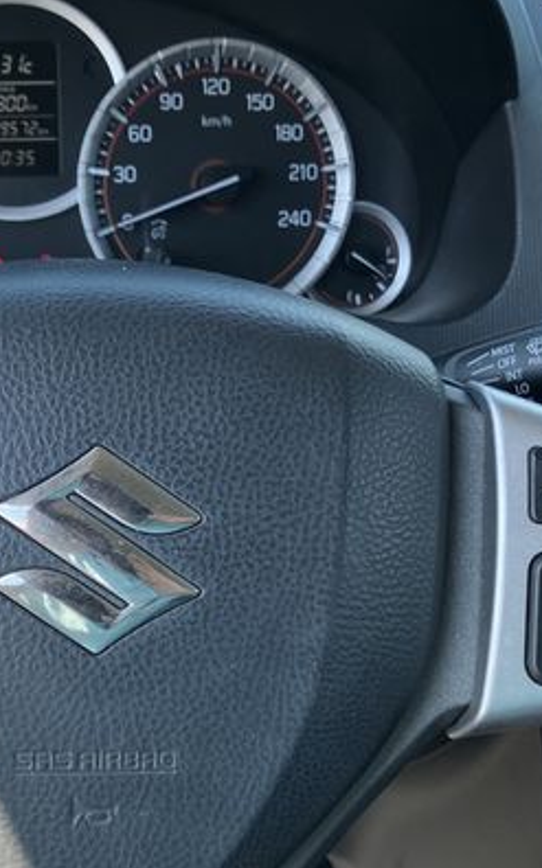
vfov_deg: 33.6
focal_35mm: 60
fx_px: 1420
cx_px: 118
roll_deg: -1.6
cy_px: 614
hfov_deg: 21.4
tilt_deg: -35.9
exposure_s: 1/289
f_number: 1.8
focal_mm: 3.99
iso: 32
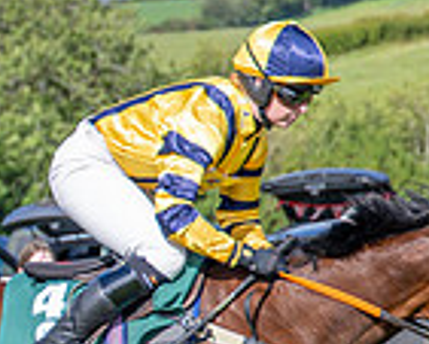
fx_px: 6505
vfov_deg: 3.0
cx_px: -142
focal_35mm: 512
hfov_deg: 3.8
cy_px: 386
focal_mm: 70
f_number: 2.8
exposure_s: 1/1600
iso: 80
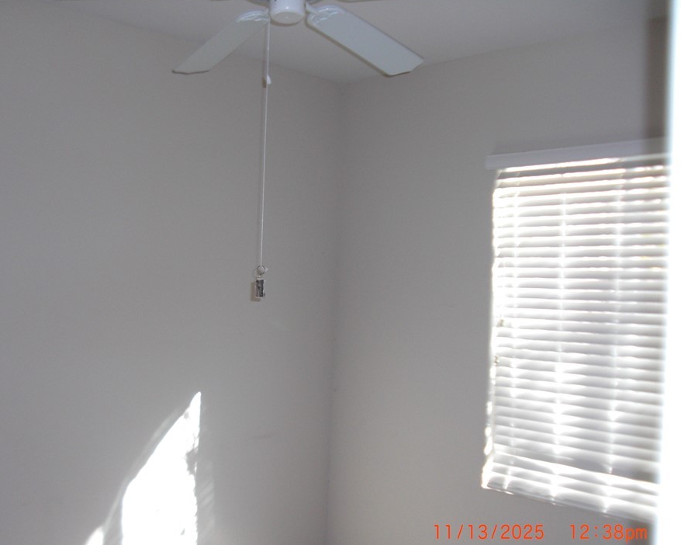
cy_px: 293
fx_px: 826
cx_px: 297
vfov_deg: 36.5
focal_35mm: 41
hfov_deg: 44.7
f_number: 2.8
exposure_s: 1/80
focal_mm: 6.3
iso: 100
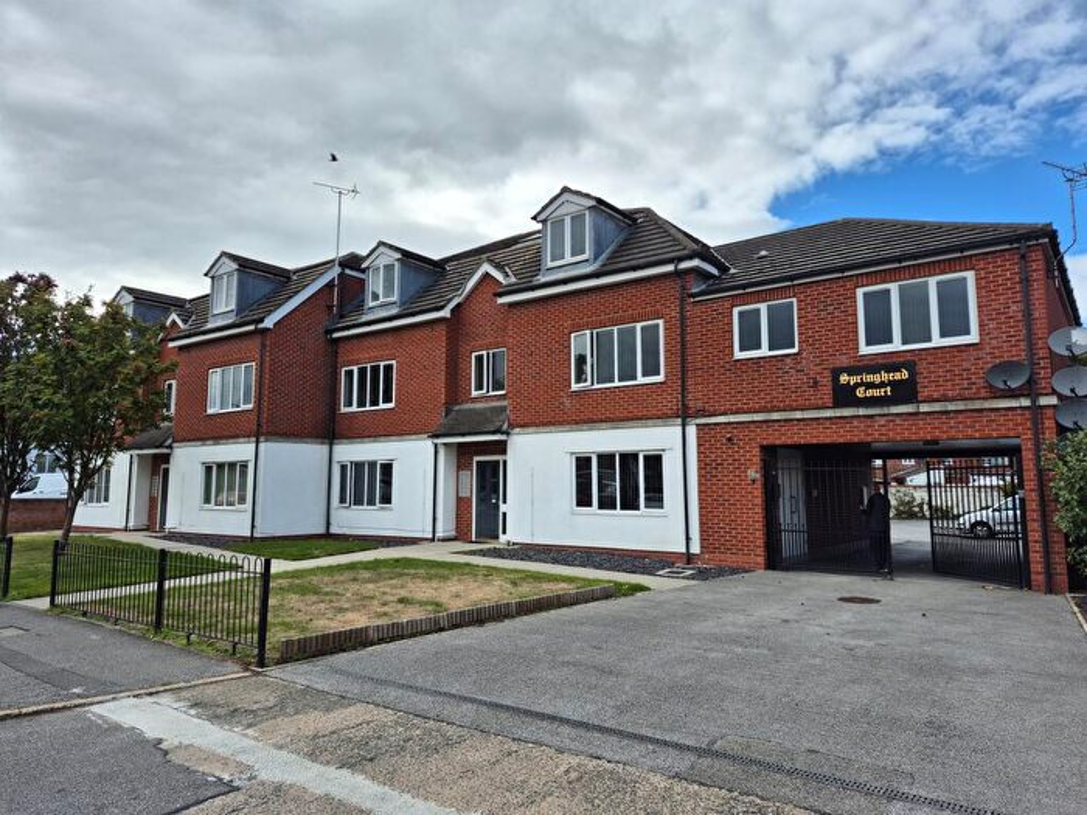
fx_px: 722
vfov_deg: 58.9
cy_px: 408
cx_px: 544
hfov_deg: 73.9
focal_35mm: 23
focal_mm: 5.4
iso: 25
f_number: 1.8
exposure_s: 1/1188
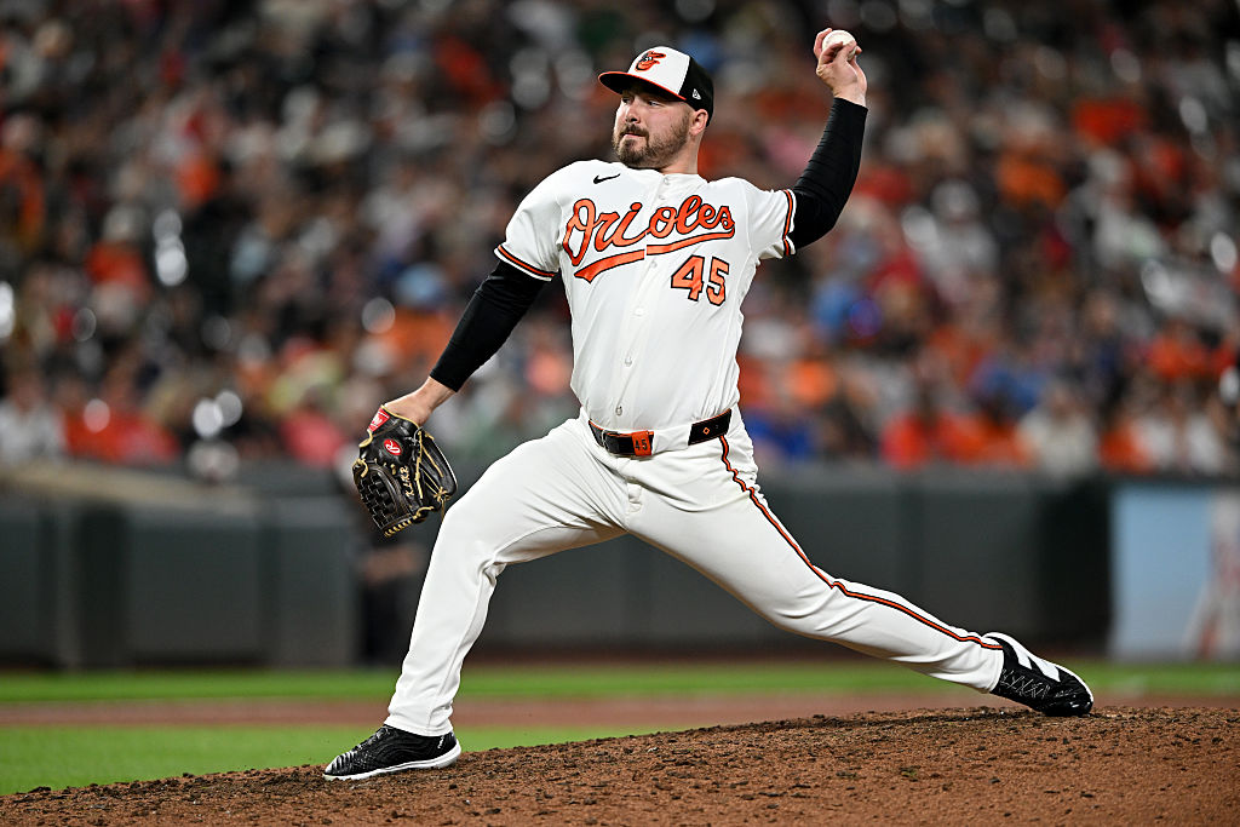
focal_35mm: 400
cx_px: 620
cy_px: 414
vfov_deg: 3.4
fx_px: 13779
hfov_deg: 5.2
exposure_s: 1/1600
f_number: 3.5
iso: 2000
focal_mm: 400
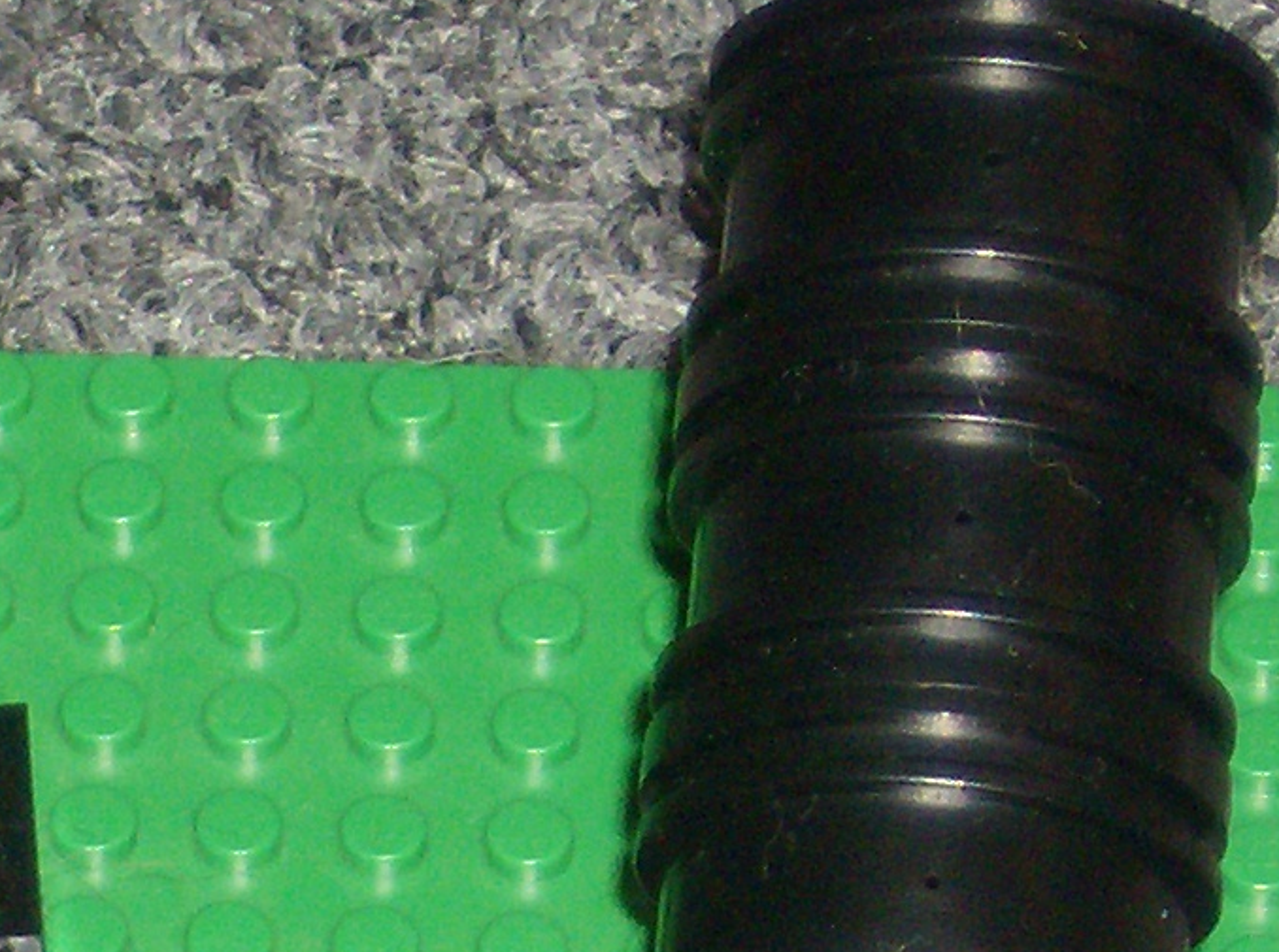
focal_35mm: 323
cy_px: 1071
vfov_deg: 4.6
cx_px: -634
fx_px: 11905
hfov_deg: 6.1
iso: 200
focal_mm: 14.1
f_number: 4.2
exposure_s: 1/101
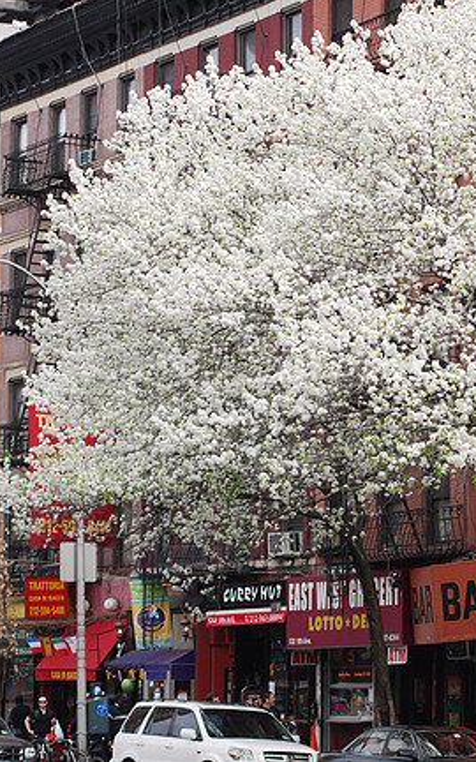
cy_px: 380
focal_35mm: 128
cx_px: 471
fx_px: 2657
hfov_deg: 10.2
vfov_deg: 16.3
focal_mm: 45
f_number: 2.5
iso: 100
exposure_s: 1/1300
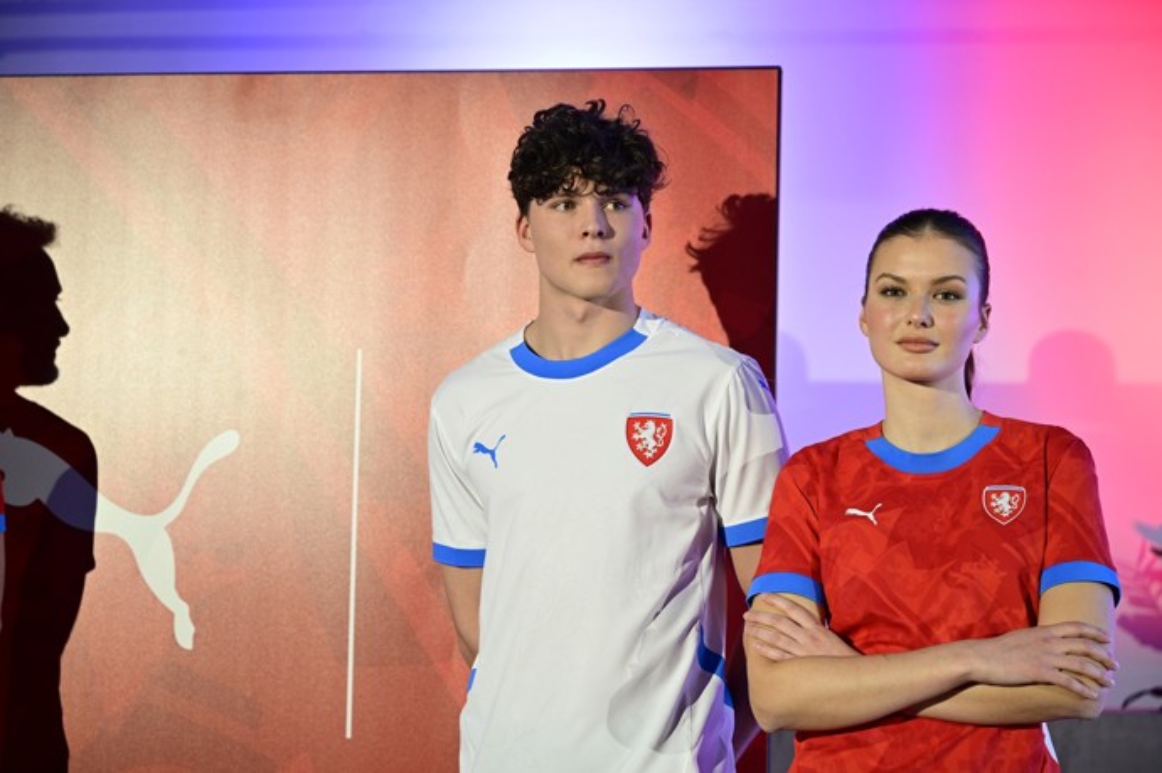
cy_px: 386
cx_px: 581
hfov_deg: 28.9
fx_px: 2258
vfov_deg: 19.4
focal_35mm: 70
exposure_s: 1/100
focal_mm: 70
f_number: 4
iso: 1100
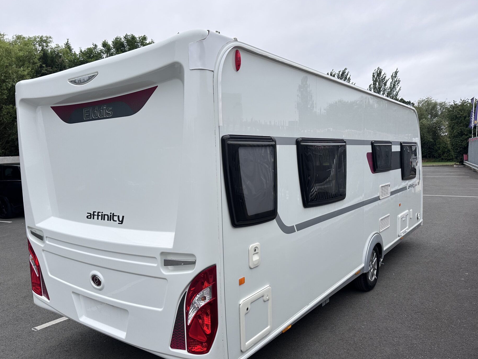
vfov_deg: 51.3
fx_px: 373
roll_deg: +2.6
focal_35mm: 27
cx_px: 230
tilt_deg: -2.3
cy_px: 195
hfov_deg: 65.3
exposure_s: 1/1062
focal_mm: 6.86
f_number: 1.78
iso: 80
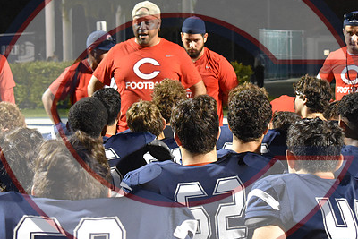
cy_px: 110
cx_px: 173
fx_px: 1191
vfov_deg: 11.5
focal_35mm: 120
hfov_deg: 17.1
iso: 6400
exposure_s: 1/60
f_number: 5.6
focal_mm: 55
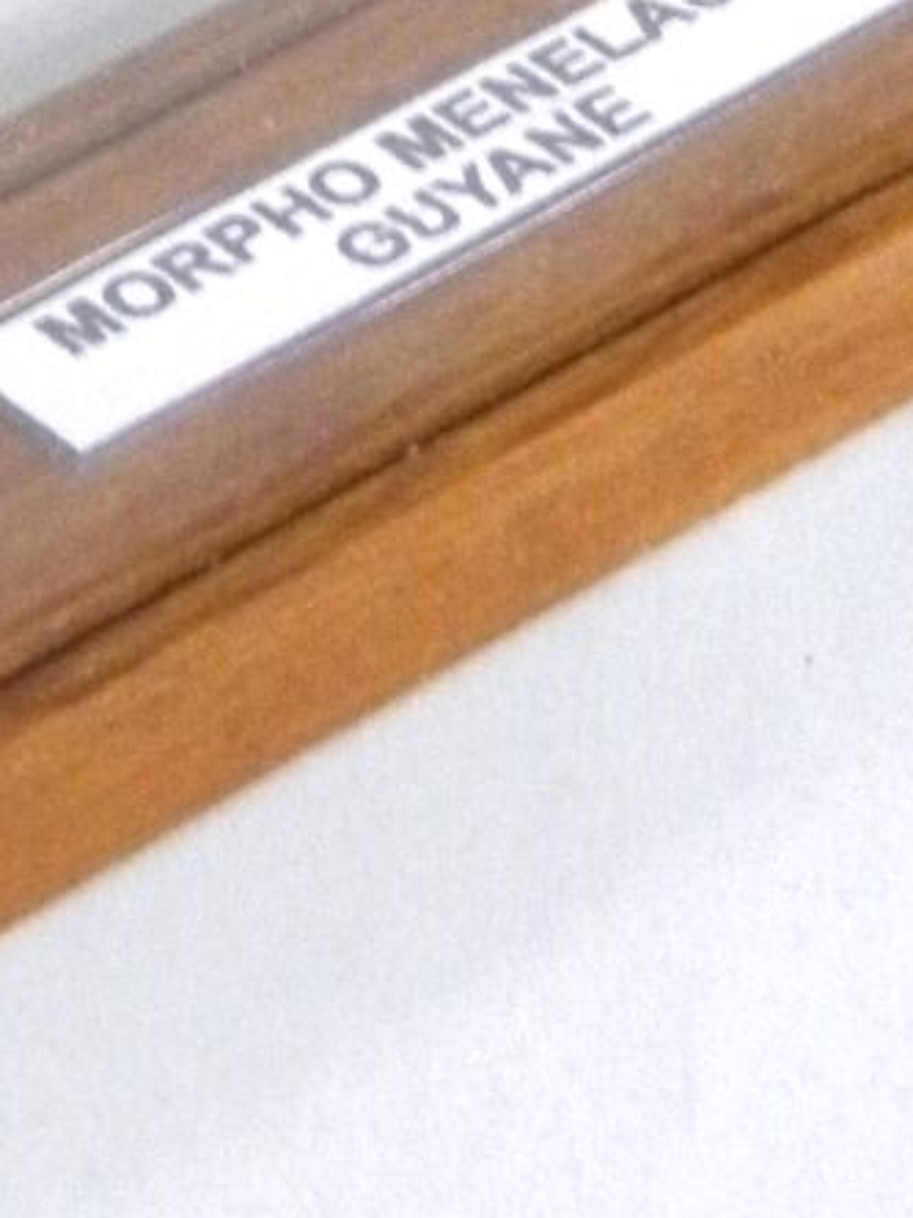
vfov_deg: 6.1
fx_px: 10977
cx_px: 550
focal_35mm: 312
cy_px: -1812
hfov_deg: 4.8
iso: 200
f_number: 4.1
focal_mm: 9.7
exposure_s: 1/25
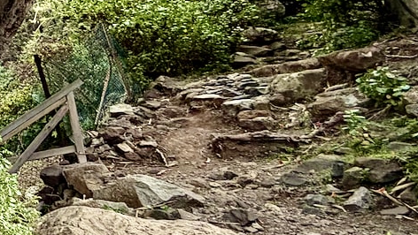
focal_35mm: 62
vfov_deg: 18.5
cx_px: -331
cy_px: -40
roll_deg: -0.1
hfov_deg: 21.7
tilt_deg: +19.7
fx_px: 688
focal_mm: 2.22
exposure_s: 1/770
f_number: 2.2
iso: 40
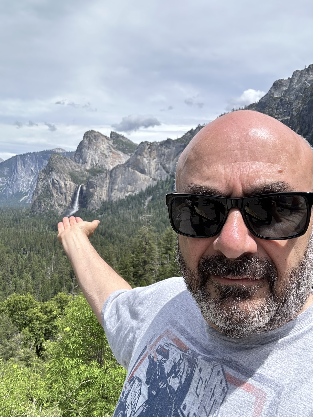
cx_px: 156
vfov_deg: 60.0
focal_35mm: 30
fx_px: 362
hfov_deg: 46.8
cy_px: 208
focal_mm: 2.69
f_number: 1.9
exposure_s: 1/831
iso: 25
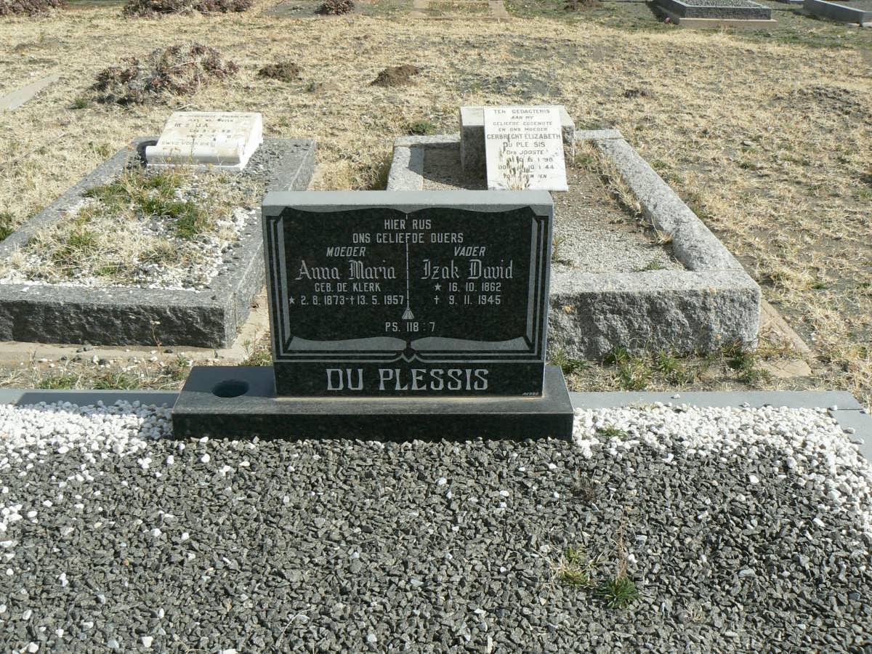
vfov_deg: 39.7
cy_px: 327
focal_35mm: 36
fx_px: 907
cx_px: 436
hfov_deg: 51.4
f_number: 6.3
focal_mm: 6
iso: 80
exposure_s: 1/400
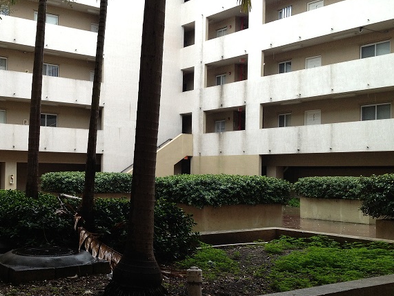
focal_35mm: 50
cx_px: 126
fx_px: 569
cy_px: 165
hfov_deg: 37.7
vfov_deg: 29.1
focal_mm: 4.28
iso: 80
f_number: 2.4
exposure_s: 1/149
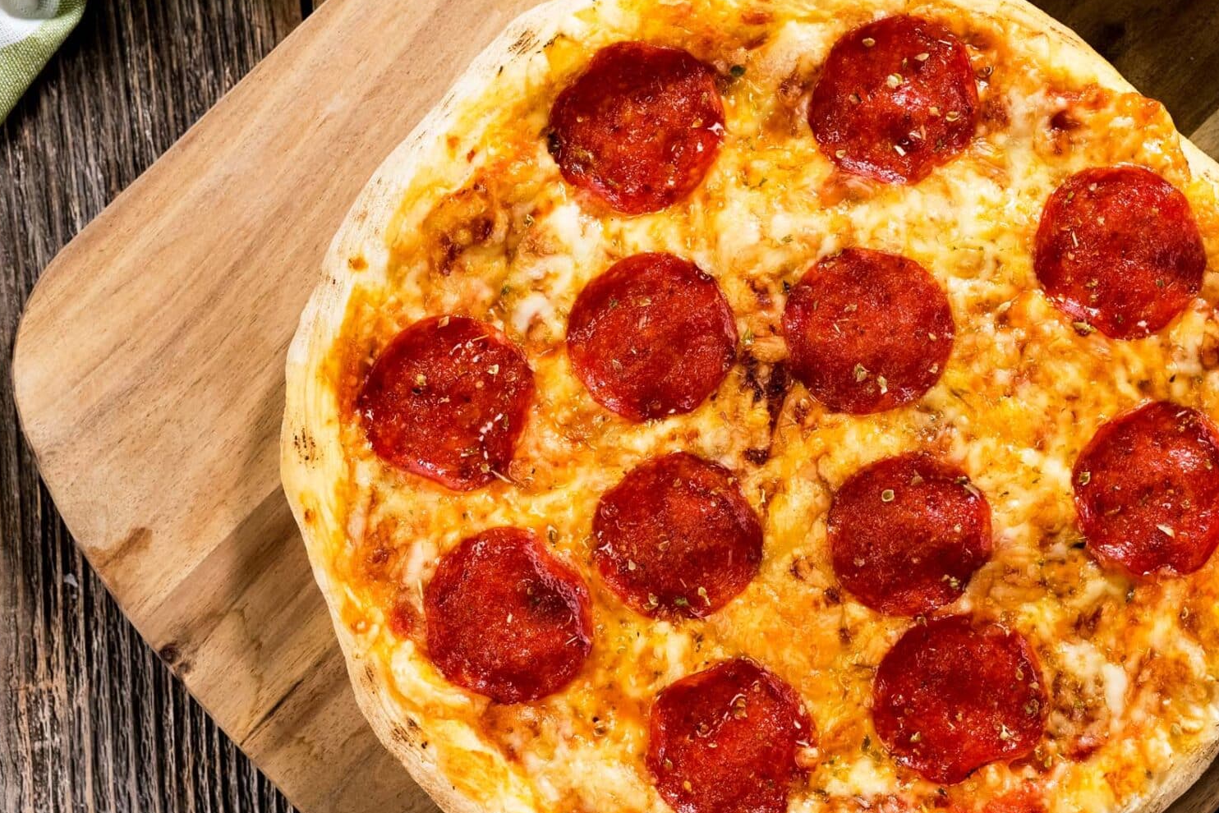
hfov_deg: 29.0
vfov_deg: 19.7
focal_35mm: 69
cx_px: 816
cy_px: 434
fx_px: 2337
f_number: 5.6
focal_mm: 50
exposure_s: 1/160
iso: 500
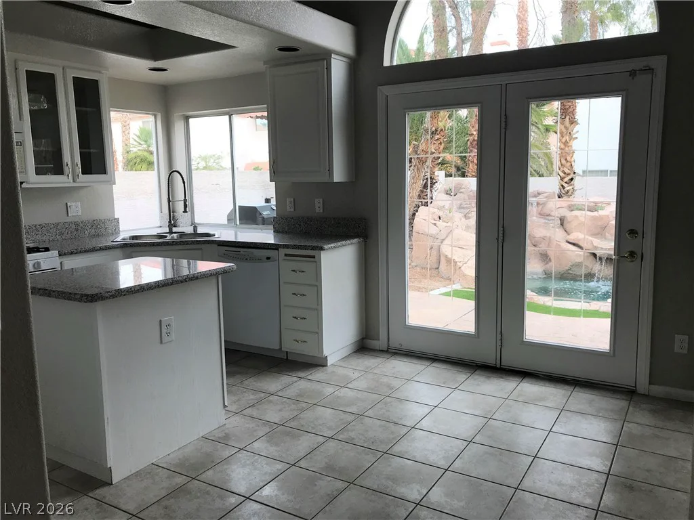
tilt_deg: -8.2
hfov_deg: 63.4
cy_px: 260
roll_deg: +1.9
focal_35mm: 28
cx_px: 347
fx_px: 561
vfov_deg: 49.7
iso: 20
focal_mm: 3.99
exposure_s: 1/262
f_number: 1.8
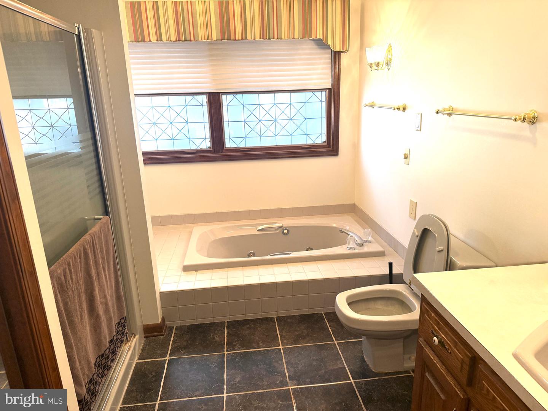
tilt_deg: -16.3
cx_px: 274
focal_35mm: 24
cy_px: 206
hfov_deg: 71.6
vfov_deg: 56.8
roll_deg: +1.2
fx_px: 380
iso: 160
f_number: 1.78
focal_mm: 6.76
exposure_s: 1/120
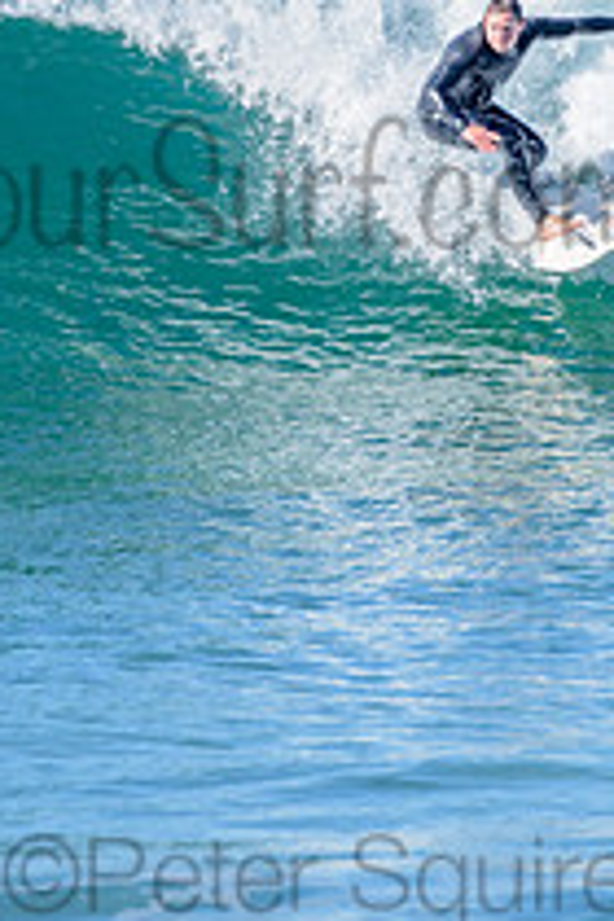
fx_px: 35302
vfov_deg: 1.5
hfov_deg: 1.0
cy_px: 147
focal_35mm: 1380
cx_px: 342
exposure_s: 1/2000
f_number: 5.6
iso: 250
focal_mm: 500
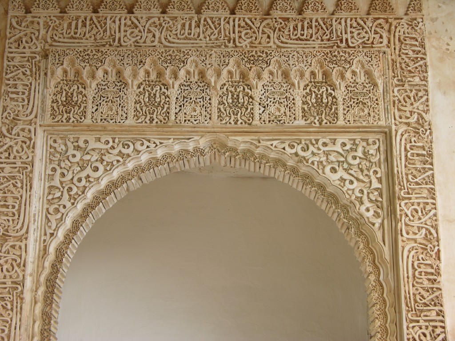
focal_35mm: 74
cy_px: 170
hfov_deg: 26.3
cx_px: 228
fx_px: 973
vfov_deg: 19.9
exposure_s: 1/33.6
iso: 50
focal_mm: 18.8
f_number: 3.3
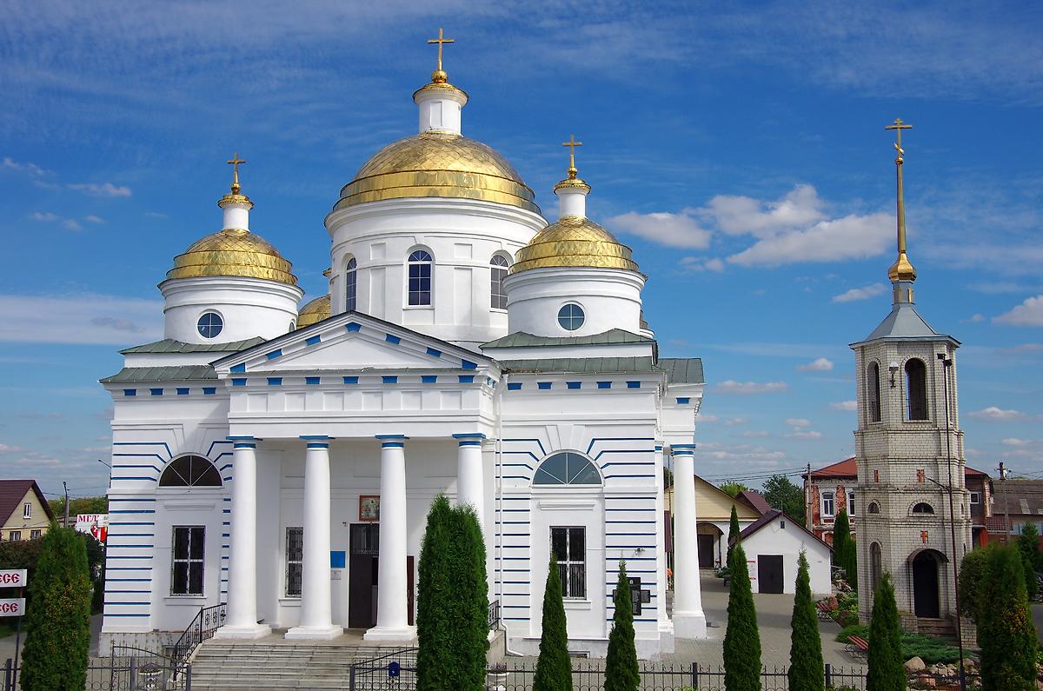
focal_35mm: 42
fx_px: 1214
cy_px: 346
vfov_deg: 31.8
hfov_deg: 46.5
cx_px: 522
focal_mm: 28
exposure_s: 1/500
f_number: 8
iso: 100
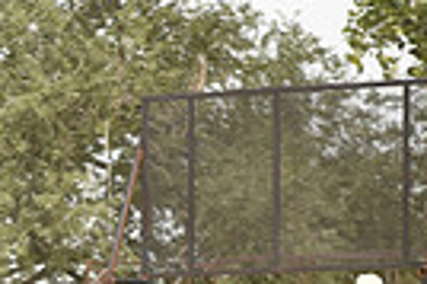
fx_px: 10259
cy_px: 582
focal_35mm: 866
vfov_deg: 1.6
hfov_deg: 2.4
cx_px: -239
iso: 800
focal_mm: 200
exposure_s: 1/4000
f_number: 2.8
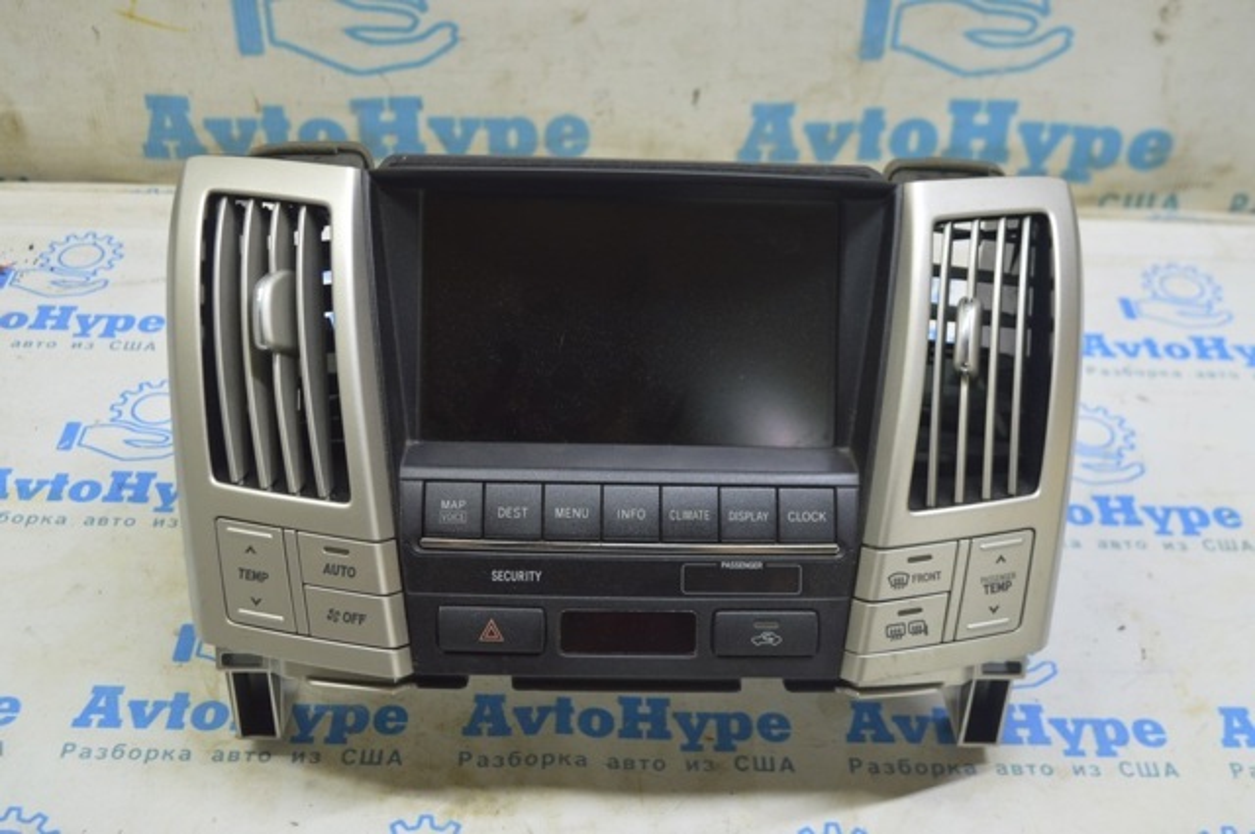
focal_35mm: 45
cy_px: 417
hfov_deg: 43.7
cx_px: 628
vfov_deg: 29.8
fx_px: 1567
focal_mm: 30
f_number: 5.6
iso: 400
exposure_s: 1/20
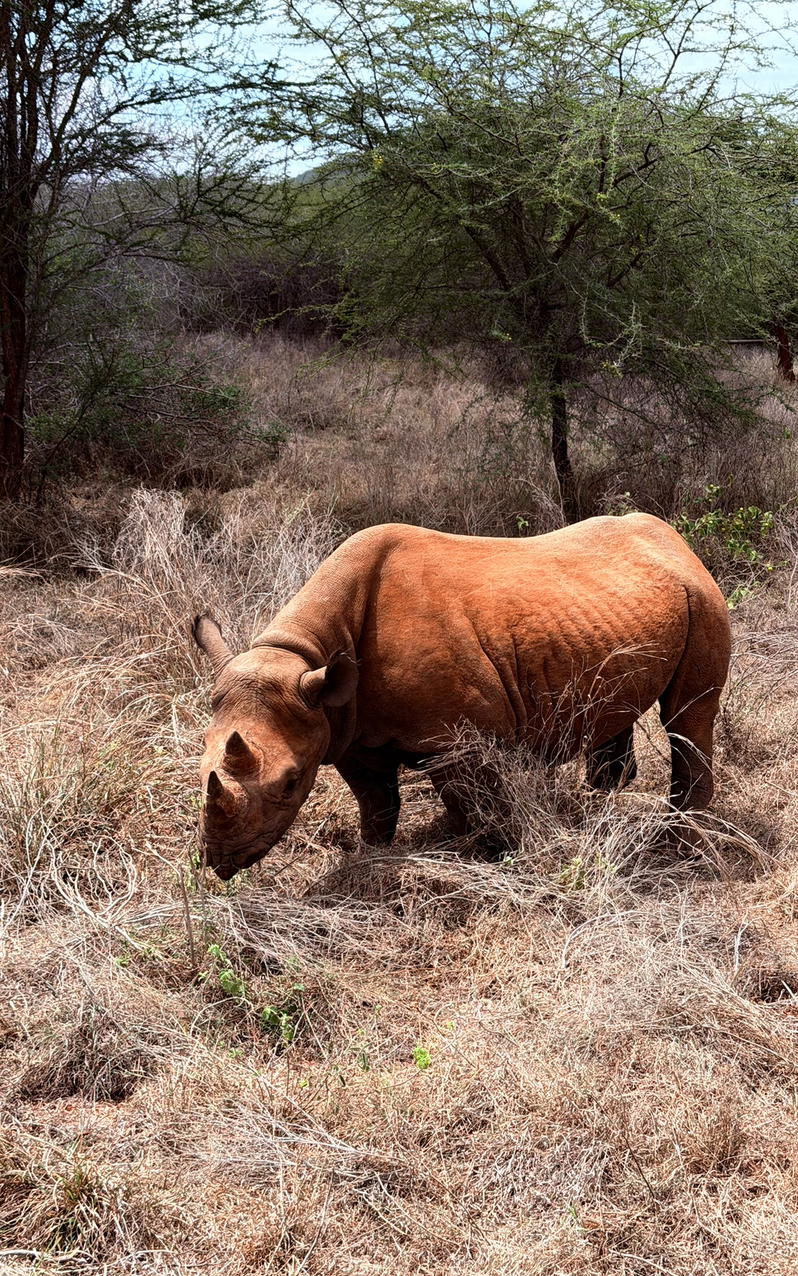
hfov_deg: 25.3
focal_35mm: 51
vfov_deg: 39.6
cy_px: 637
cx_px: 423
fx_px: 1775
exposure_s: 1/2415
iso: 64
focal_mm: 6.76
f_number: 1.78
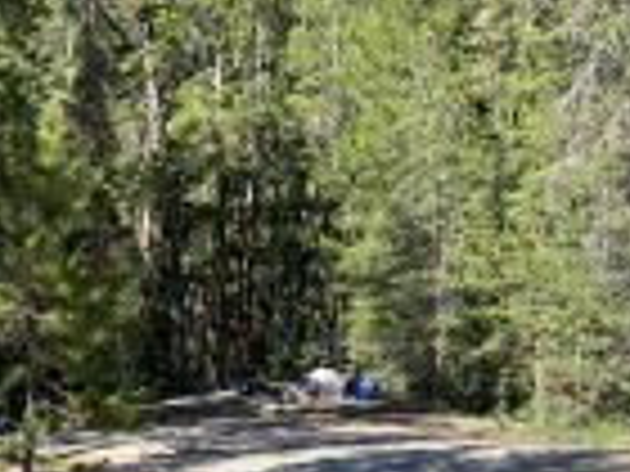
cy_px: 360
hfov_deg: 28.5
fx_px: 1238
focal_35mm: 68
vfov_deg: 21.4
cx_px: 243
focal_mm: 4.25
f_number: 1.8
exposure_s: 1/1147
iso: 32
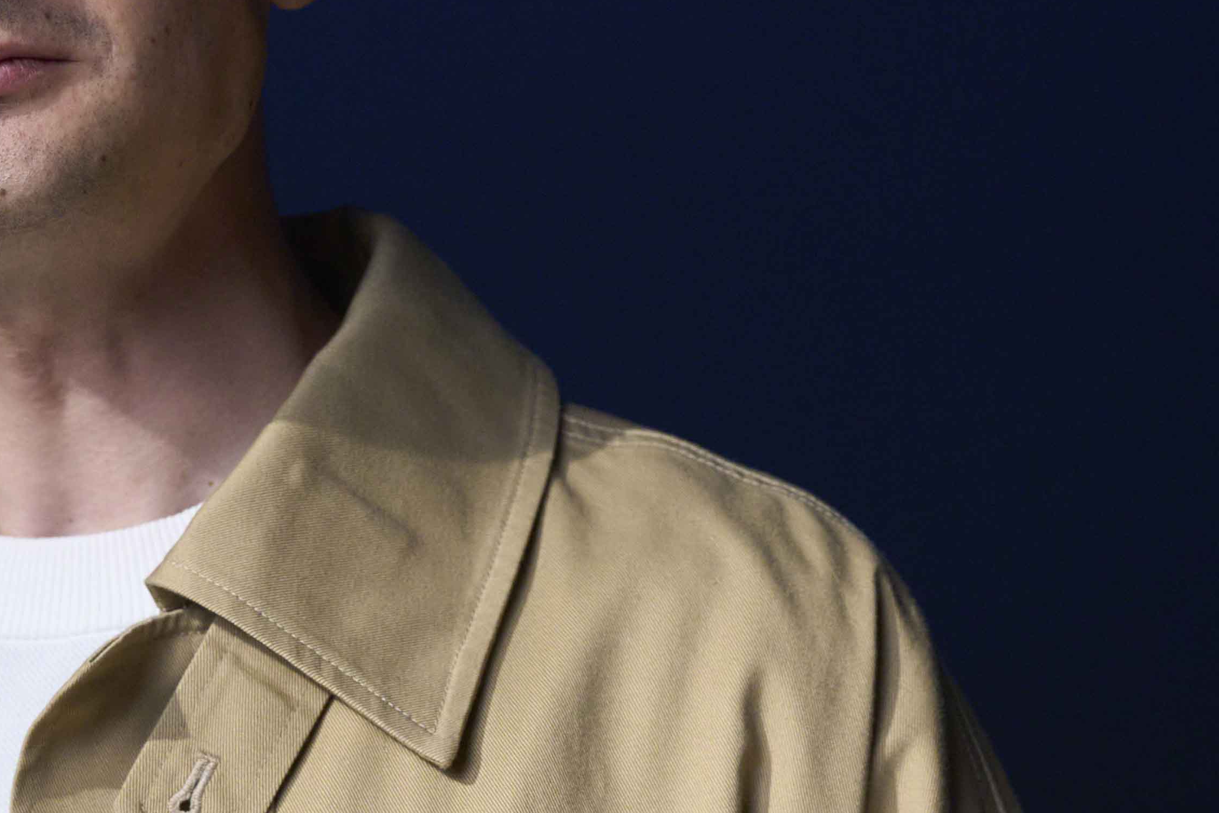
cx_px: 30
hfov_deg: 16.5
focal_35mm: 122
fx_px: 4131
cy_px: 908
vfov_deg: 11.1
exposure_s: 1/60
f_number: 5.6
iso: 3200
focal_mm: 50
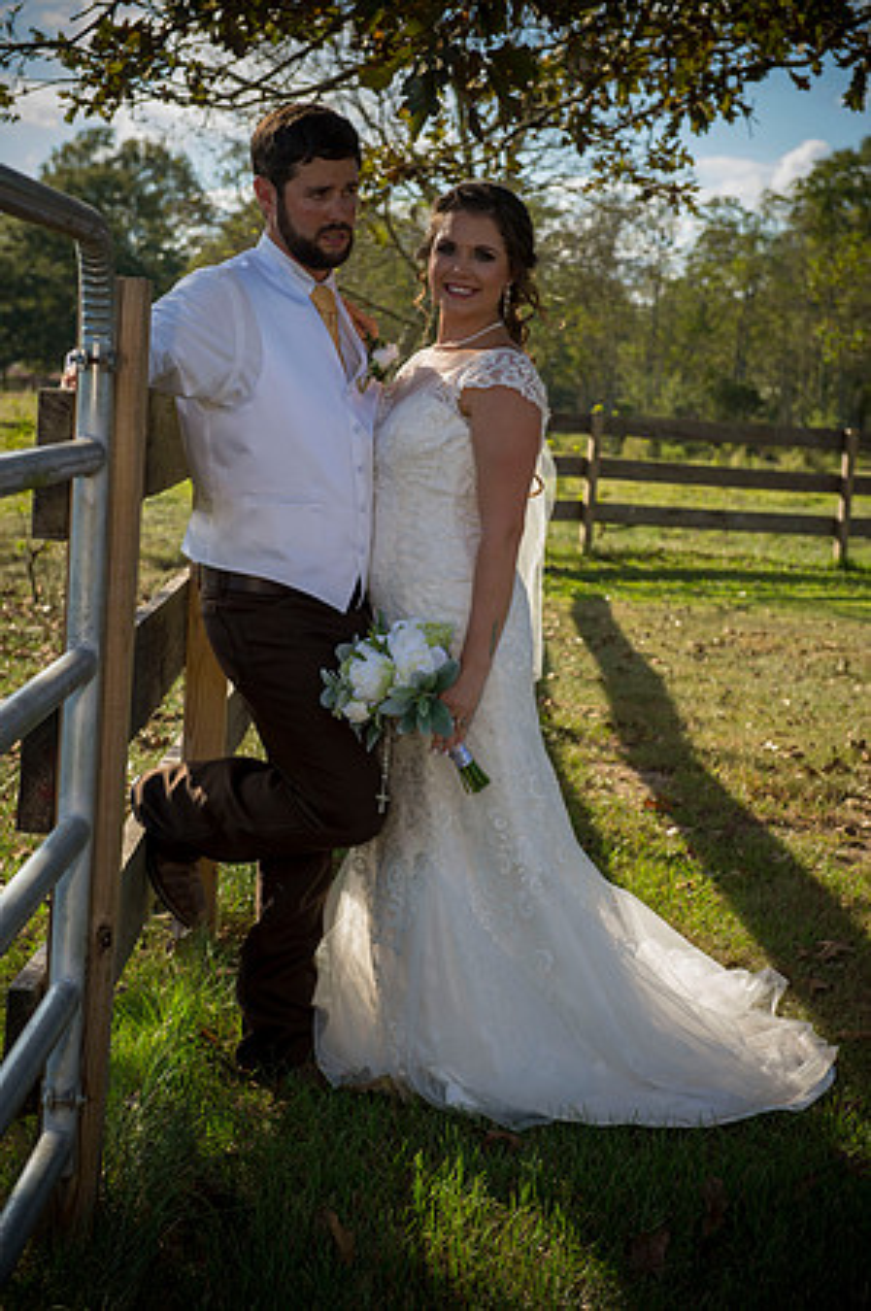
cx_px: 436
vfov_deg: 30.5
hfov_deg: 20.6
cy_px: 656
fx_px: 2401
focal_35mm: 66
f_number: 6.3
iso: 200
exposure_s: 1/400
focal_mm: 66
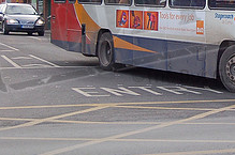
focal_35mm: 139
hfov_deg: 14.4
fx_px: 908
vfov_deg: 9.7
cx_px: 258
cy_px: 9
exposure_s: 1/500
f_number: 4.8
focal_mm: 35
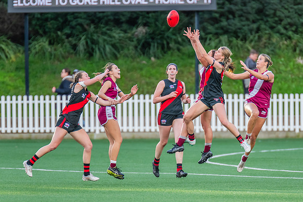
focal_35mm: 687
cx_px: 201
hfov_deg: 3.0
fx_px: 5786
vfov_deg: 2.0
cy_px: 103
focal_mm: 420
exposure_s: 1/800
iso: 1000
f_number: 4
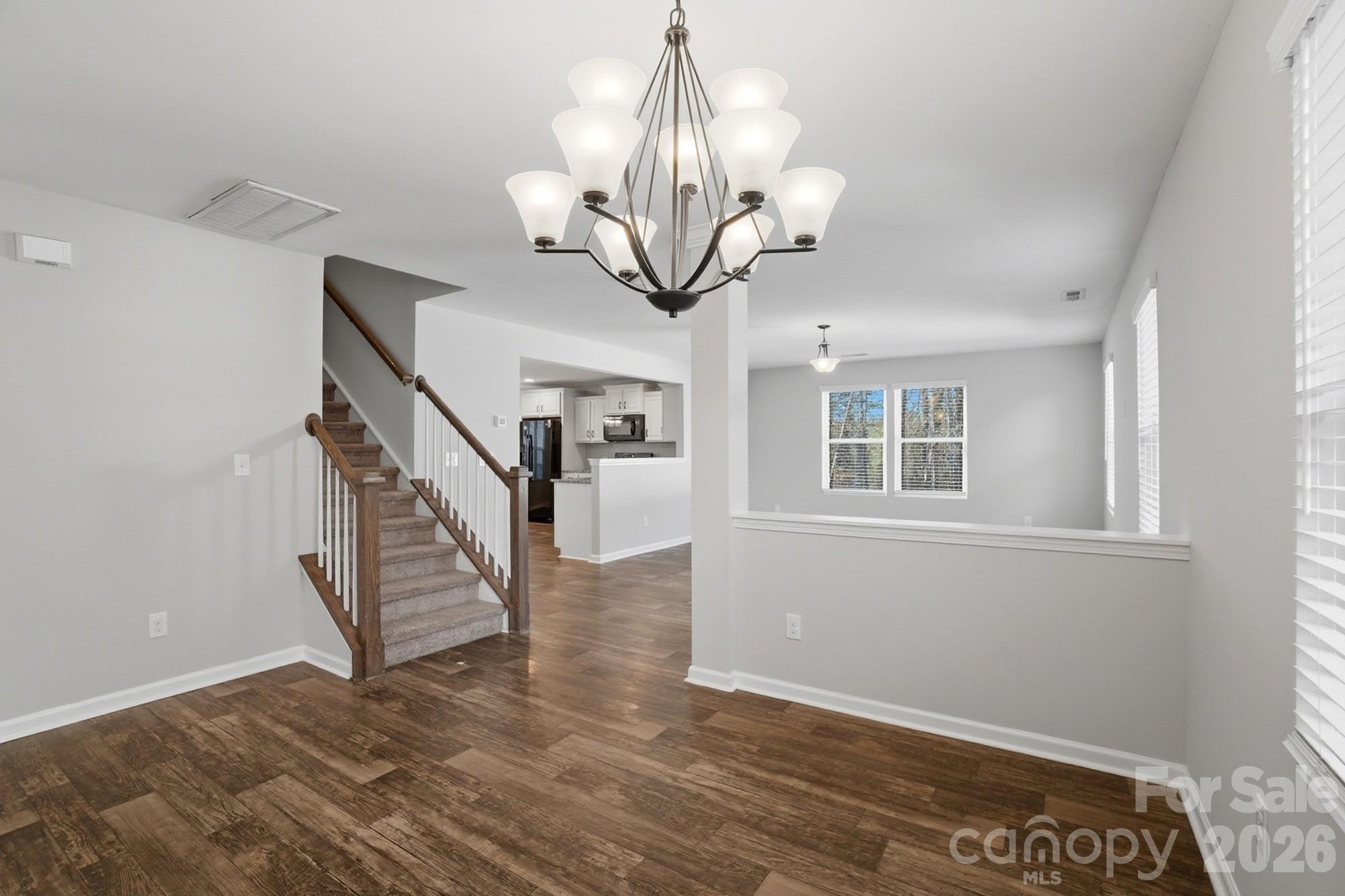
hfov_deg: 100.4
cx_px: 672
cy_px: 448
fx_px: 560
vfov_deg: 77.3
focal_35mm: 15
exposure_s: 1/250
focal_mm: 10
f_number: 4
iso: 100
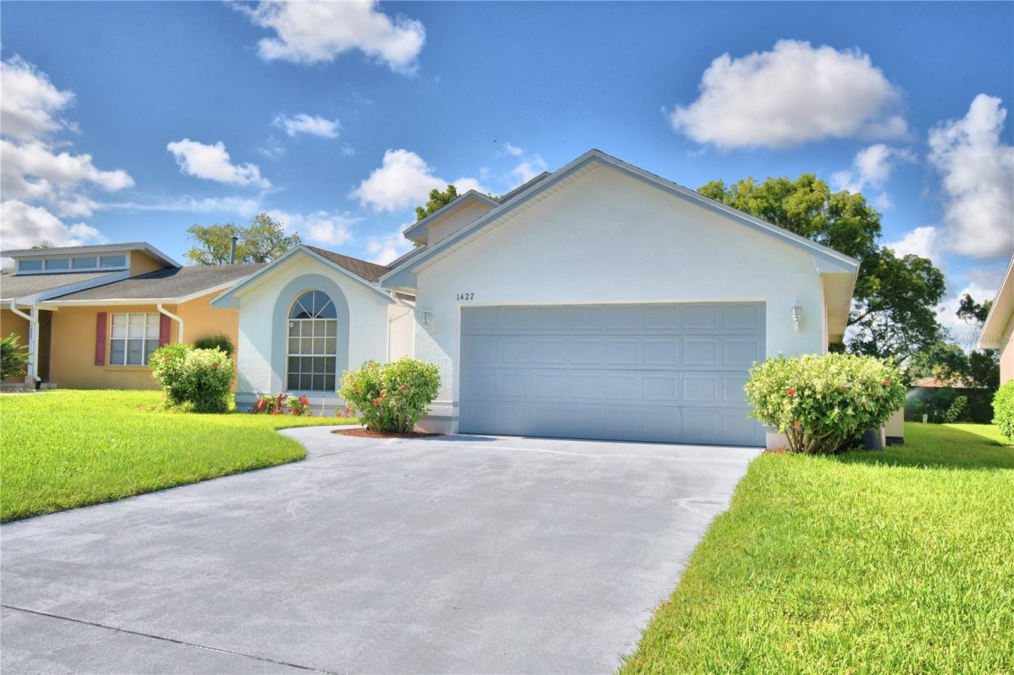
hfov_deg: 61.9
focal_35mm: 30
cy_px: 338
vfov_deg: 43.6
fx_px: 845
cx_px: 507
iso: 100
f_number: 5.6
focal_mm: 20
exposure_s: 1/1000
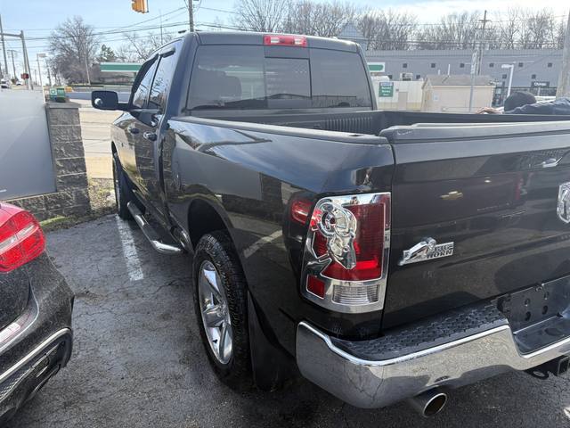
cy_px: 214
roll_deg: -0.4
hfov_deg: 67.3
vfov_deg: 53.1
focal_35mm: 26
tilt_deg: -13.5
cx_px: 285
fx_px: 428
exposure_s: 1/959
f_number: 1.6
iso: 64
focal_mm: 5.96
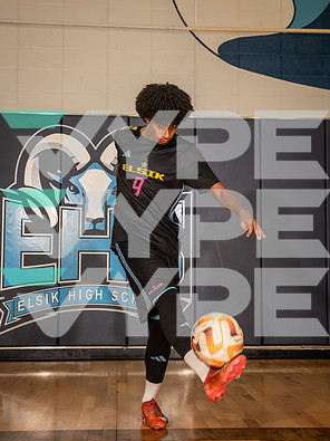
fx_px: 725
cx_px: 166
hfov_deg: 25.6
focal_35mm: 57
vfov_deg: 33.8
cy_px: 224
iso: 800
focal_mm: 52
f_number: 6.3
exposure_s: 1/320
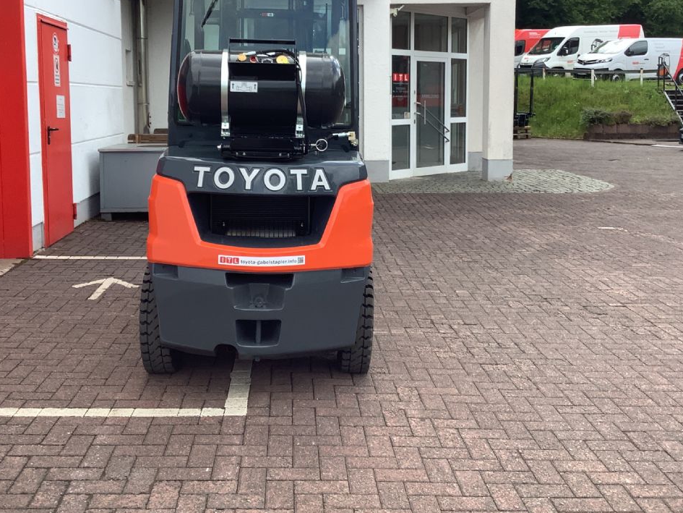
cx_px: 317
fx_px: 829
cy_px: 168
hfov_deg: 44.8
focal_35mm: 42
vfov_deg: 34.0
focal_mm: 3.3
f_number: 2.4
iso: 25
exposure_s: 1/367
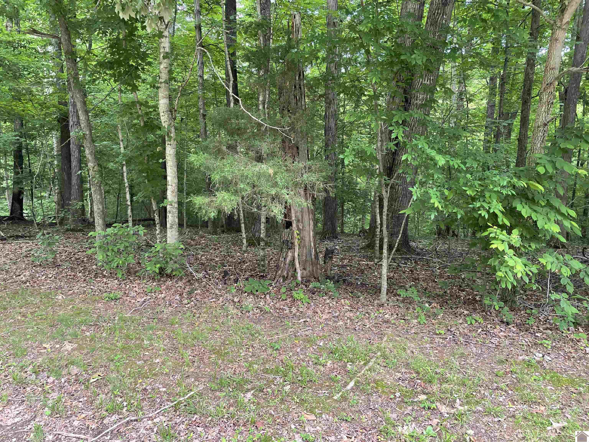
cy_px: 221
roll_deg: +0.2
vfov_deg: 53.1
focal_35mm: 26
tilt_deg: -9.5
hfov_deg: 67.3
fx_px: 442
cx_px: 294
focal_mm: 4.2
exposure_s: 1/121
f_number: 1.6
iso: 100
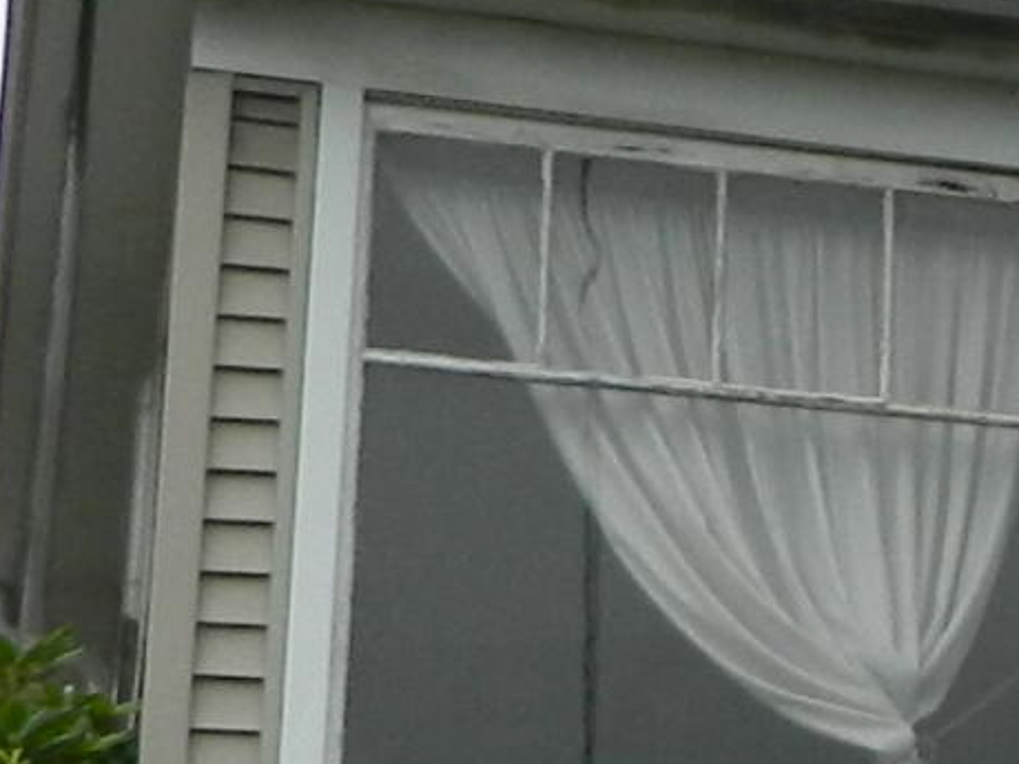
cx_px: 2696
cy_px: 811
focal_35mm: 163
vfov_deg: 9.0
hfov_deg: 10.1
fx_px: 4798
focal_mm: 4.5
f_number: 3.1
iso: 80
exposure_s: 1/500
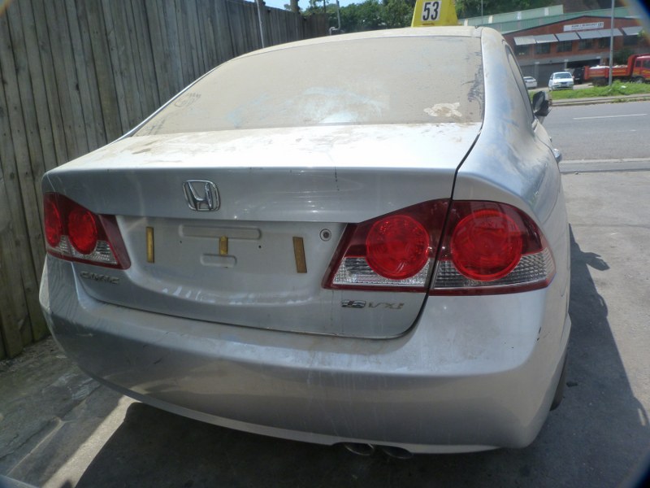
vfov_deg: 54.9
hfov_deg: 69.4
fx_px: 469
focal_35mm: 25
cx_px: 325
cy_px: 244
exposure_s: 1/320
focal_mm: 4.5
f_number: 5.6
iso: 125
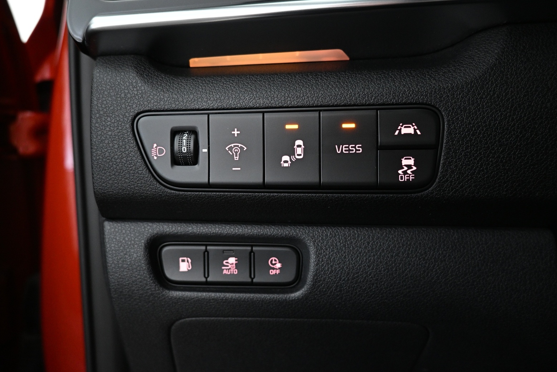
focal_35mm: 25
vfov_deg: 51.3
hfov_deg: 71.5
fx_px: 387
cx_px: 278
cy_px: 183
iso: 1600
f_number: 3.5
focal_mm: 16
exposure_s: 1/20
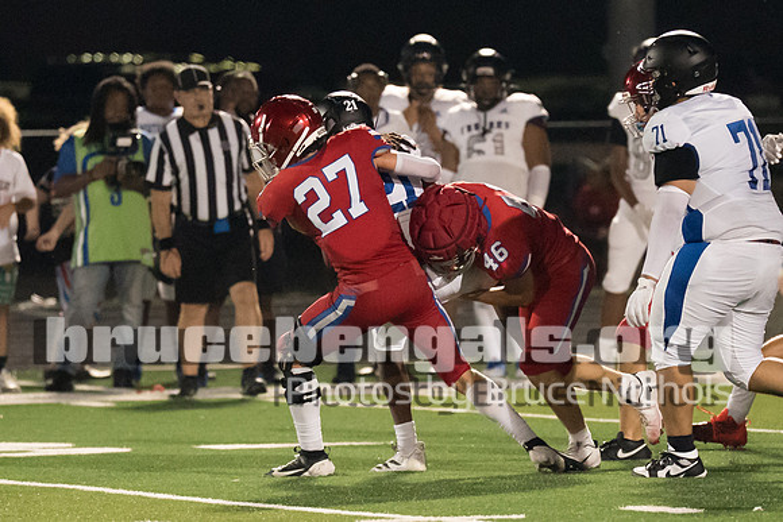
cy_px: 261
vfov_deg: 2.9
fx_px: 10286
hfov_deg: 4.4
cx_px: 415
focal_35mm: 473
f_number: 2.8
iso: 12800
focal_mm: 200
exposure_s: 1/1250
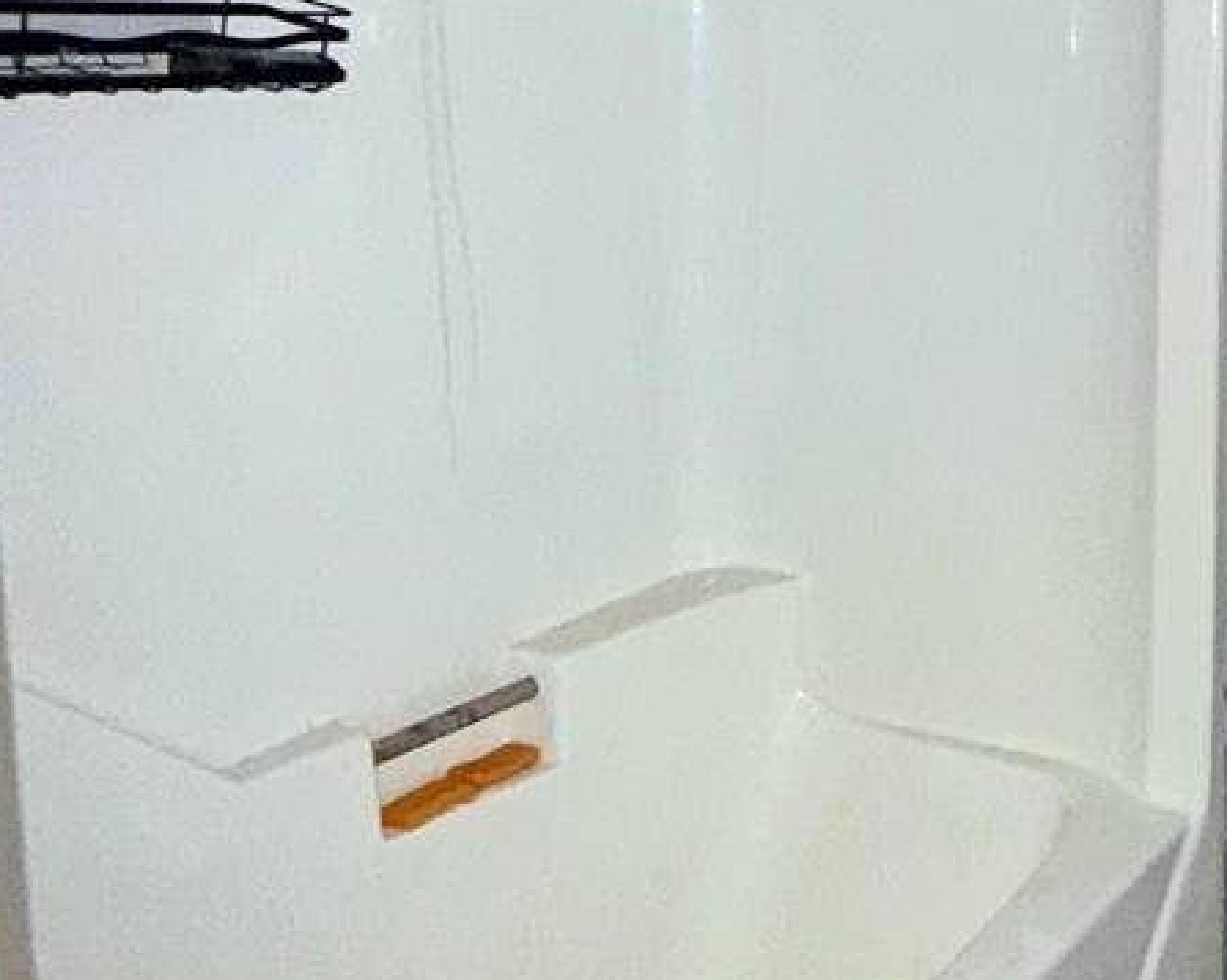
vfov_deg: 31.4
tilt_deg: -7.9
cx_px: 1458
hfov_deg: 32.8
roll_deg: -1.8
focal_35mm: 47
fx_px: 1706
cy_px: 228
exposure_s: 1/40
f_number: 2.2
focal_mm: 2.22
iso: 200
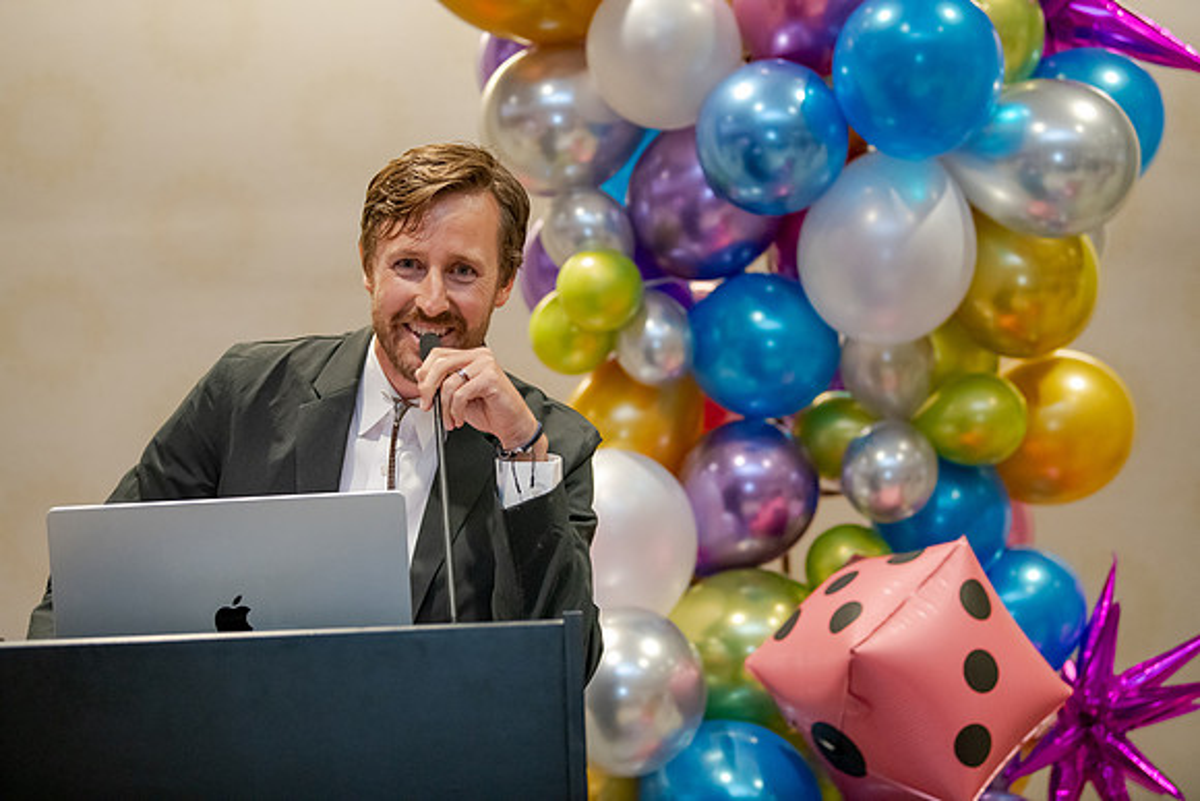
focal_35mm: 78
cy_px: 400
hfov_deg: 26.0
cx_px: 600
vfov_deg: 17.5
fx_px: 2600
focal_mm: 78
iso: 3200
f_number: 2.8
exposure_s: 1/125
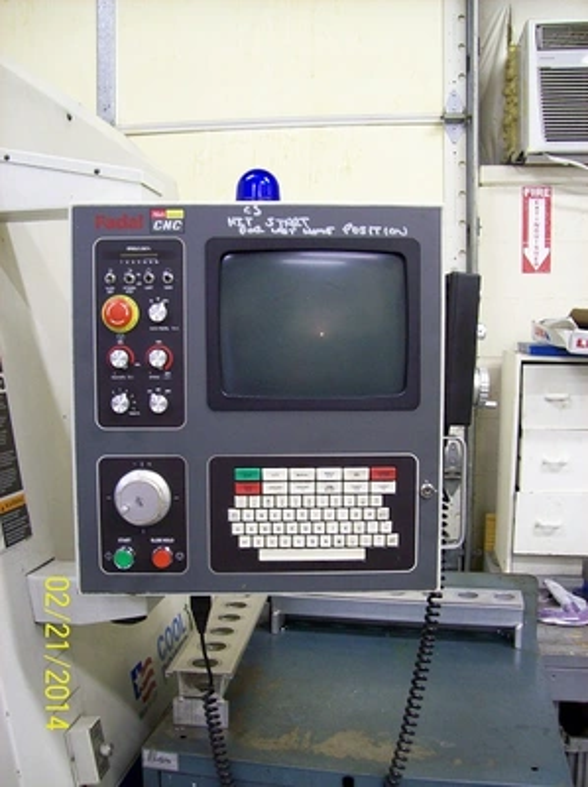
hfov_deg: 39.6
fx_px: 817
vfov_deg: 51.4
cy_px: 394
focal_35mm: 36
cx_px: 294
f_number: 2.7
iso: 168
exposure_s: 1/8
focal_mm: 6
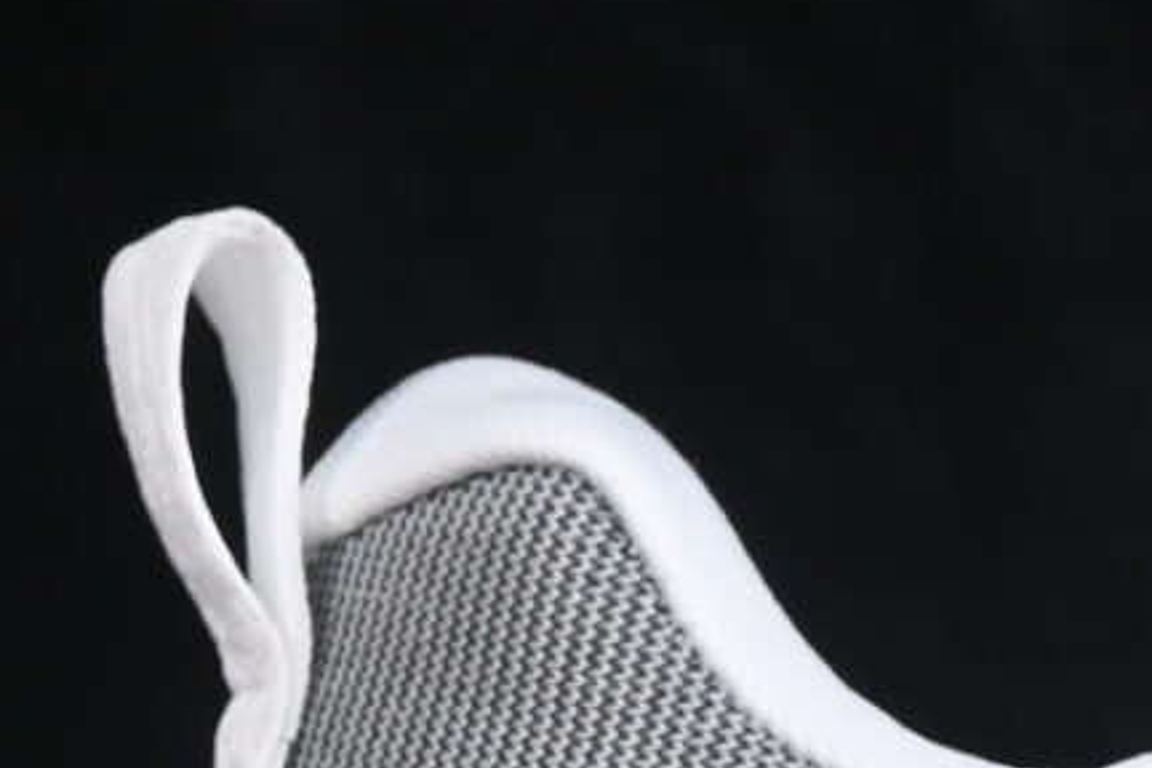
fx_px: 14207
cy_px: 935
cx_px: 2112
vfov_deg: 3.1
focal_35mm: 444
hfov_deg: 4.6
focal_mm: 50
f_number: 8
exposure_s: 1/80
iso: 160
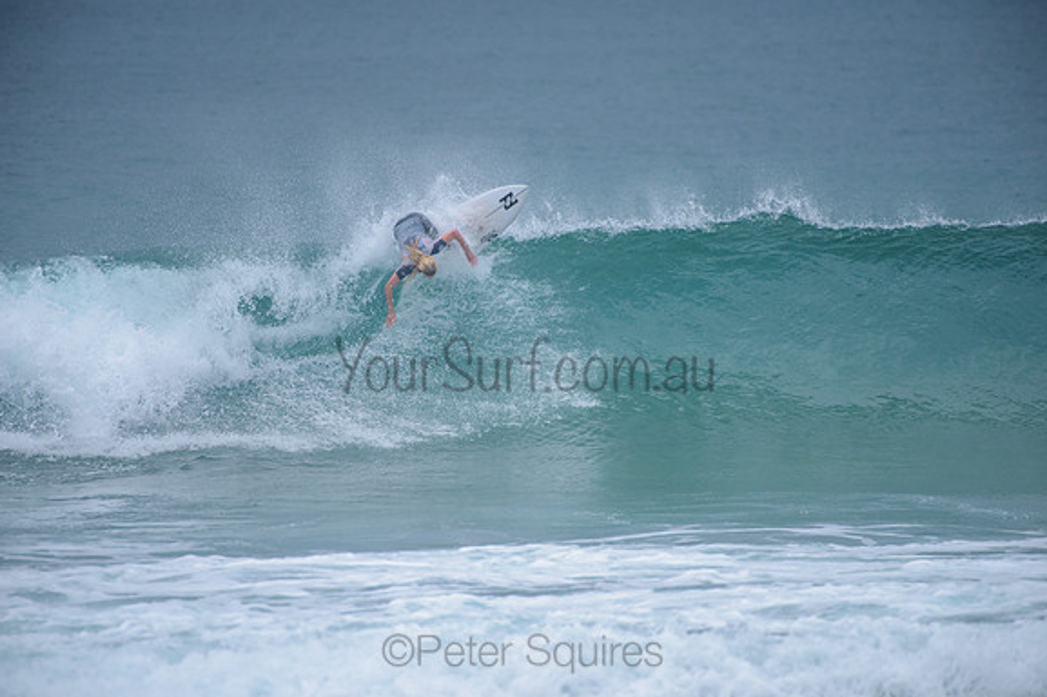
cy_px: 349
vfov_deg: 2.7
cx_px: 523
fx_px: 14620
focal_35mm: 503
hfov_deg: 4.1
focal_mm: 500
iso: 280
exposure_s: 1/2000
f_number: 5.6
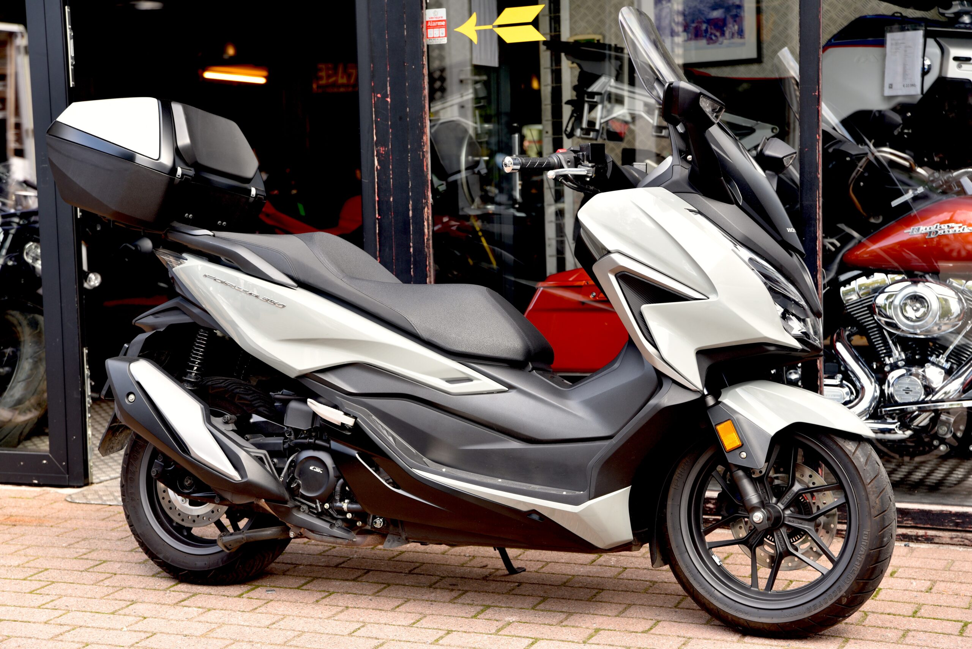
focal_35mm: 65
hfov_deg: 30.9
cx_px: 486
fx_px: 1756
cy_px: 324
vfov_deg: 20.9
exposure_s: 1/80
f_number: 4.5
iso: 200
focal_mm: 65
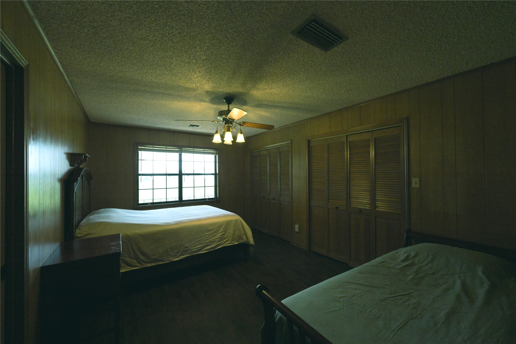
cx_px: 258
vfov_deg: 81.2
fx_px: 201
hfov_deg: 104.3
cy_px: 172
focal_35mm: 14
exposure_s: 1/640
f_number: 8
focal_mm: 14
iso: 12800
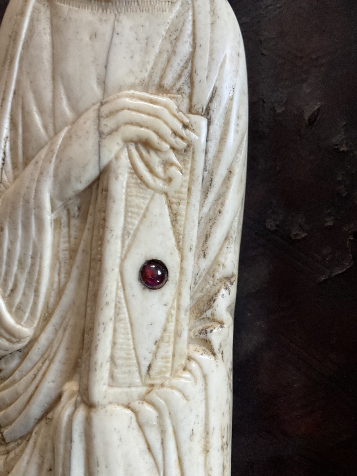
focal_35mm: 29
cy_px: 238
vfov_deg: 61.7
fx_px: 399
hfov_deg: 48.2
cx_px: 178
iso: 125
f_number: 1.8
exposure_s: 1/60
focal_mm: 3
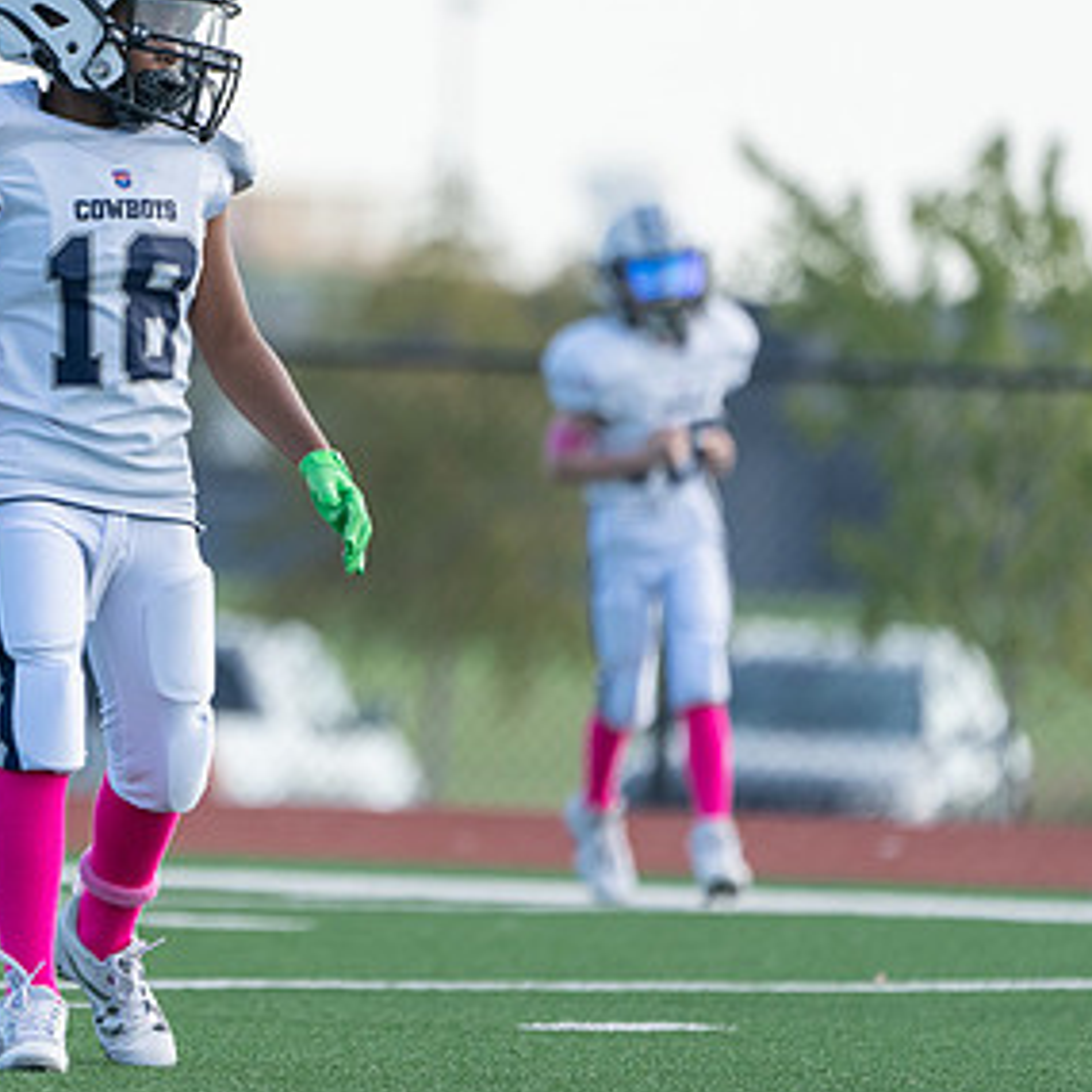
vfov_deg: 2.4
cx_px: 103
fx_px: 26411
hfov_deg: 2.4
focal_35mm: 740
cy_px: 375
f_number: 5.6
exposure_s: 1/1250
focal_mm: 400
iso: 500
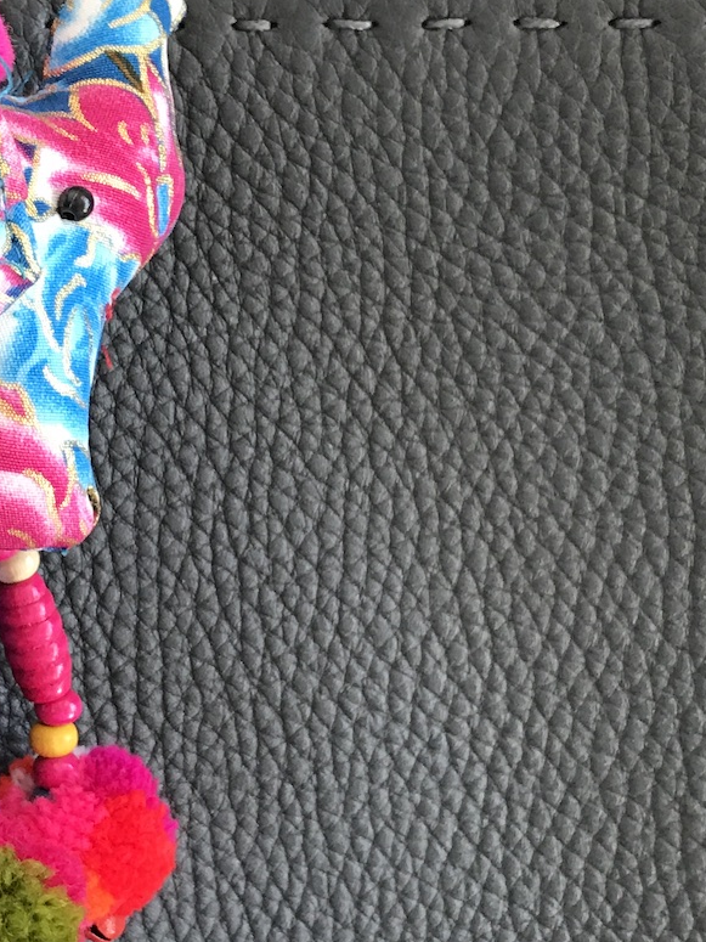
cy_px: 382
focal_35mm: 74
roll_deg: -2.5
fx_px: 2013
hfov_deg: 19.3
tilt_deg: -20.9
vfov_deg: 26.3
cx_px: -18
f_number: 1.8
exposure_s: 1/33
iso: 32
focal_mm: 3.99
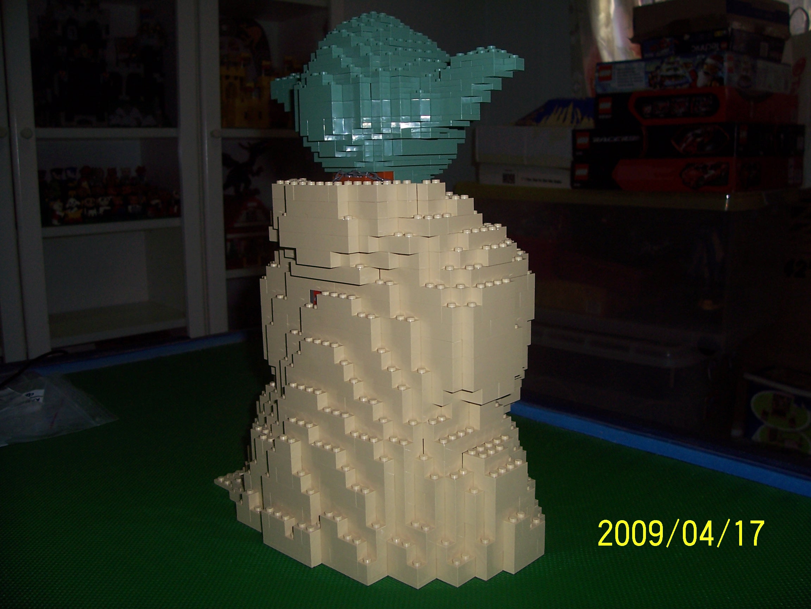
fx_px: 797
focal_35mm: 34
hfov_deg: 54.0
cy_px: 304
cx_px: 406
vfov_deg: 41.8
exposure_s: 1/60
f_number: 2.7
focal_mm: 5.6
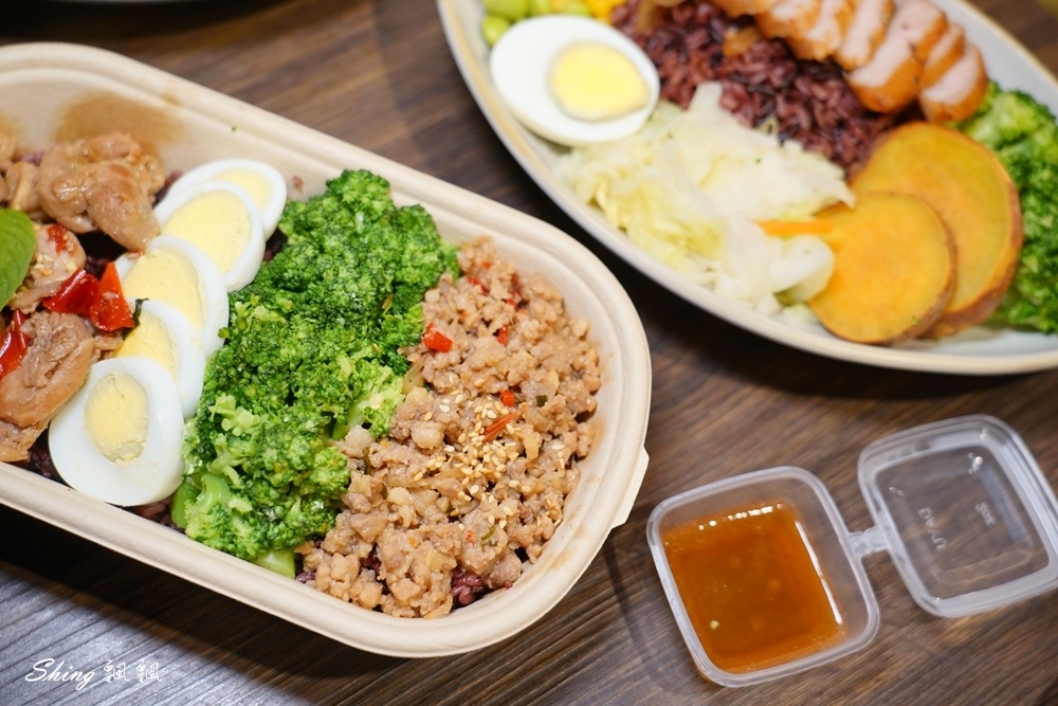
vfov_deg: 27.0
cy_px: 353
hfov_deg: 39.6
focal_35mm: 50
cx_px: 529
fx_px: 1470
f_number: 4.5
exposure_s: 1/50
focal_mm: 50
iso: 800
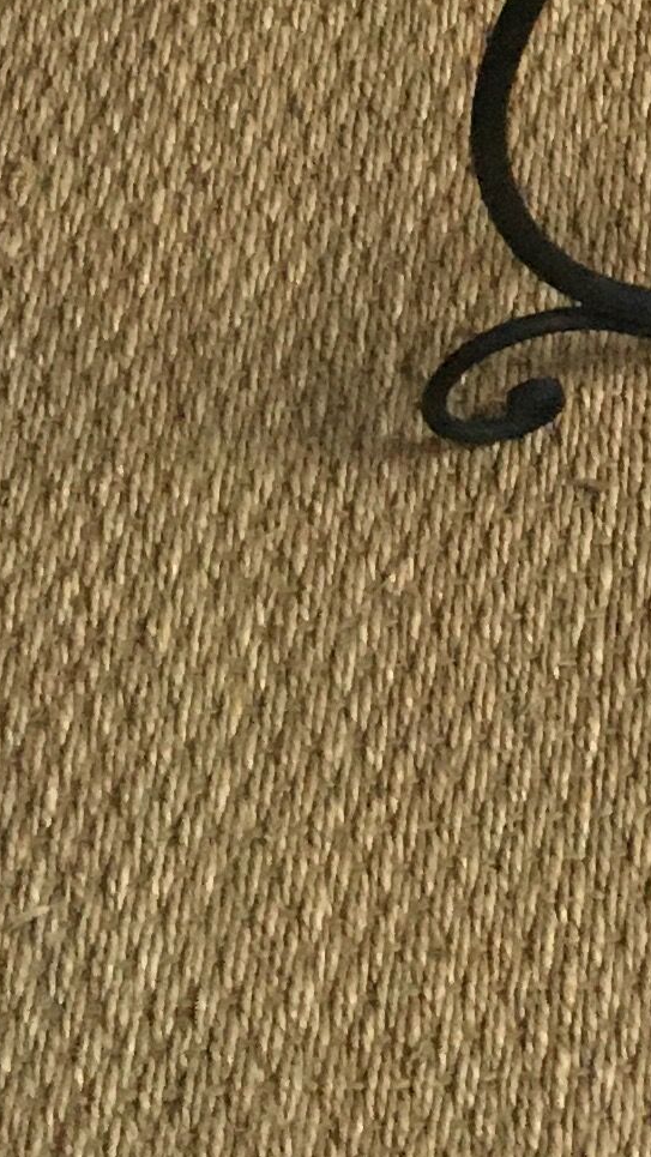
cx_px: 1376
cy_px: -736
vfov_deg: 14.8
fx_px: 4050
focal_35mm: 132
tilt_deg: -45.8
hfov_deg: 8.6
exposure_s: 1/25
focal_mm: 4.15
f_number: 2.2
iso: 200
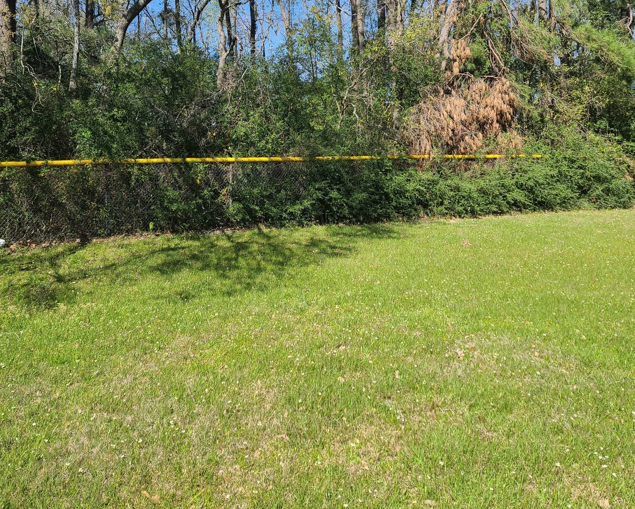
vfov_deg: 43.1
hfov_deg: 54.2
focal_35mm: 33
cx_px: 321
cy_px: 124
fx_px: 620
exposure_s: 1/612
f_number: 1.8
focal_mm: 7
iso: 16
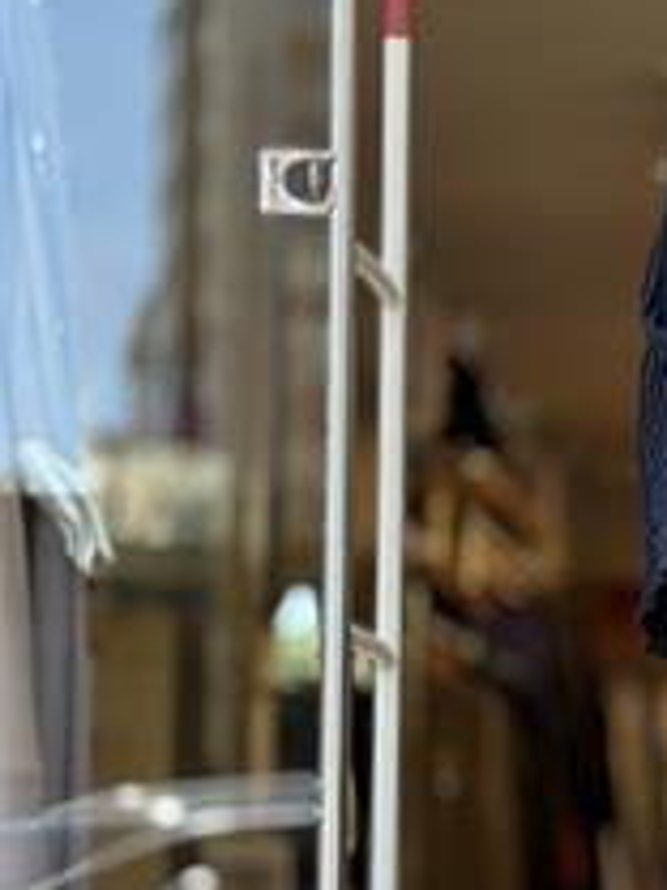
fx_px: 3083
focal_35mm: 120
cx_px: 829
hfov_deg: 12.0
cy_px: 676
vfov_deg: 16.3
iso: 80
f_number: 1.78
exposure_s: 1/368
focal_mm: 6.86
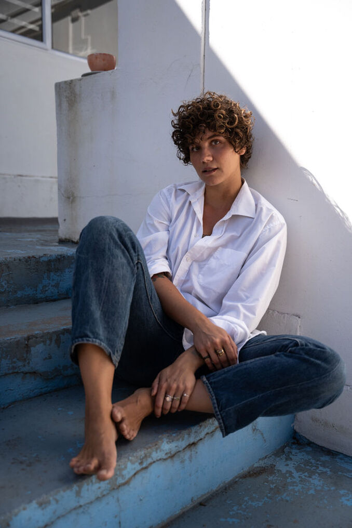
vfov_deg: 52.2
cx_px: 176
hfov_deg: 36.2
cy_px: 264
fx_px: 538
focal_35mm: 37
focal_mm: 36.7
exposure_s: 1/8000
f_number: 2.8
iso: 640
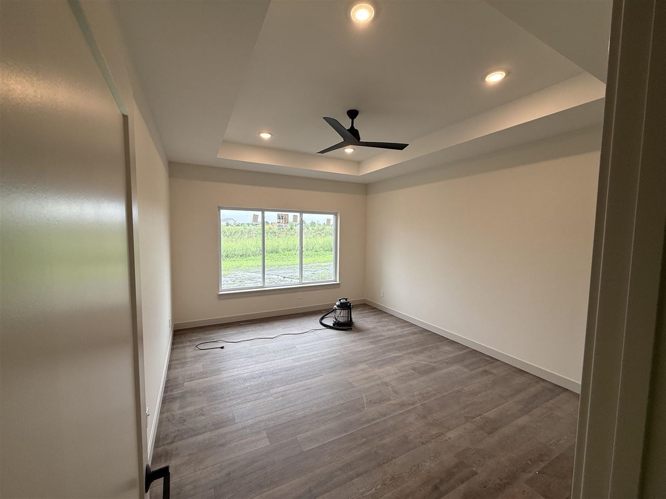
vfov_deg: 85.7
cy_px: 250
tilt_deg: -2.7
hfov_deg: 102.1
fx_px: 269
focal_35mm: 14
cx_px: 333
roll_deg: -0.3
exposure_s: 1/122
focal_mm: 2.22
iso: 64
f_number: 2.2
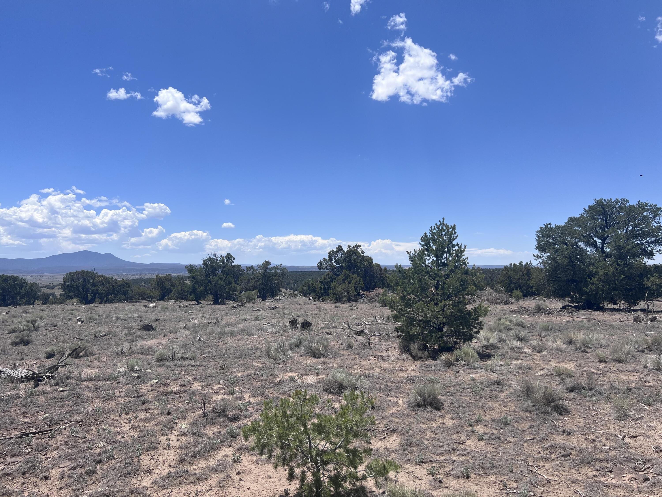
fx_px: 497
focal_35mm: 26
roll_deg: -0.5
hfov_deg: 67.3
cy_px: 248
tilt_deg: +1.1
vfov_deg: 53.1
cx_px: 331
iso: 50
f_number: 1.5
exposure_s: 1/5587
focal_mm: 5.7
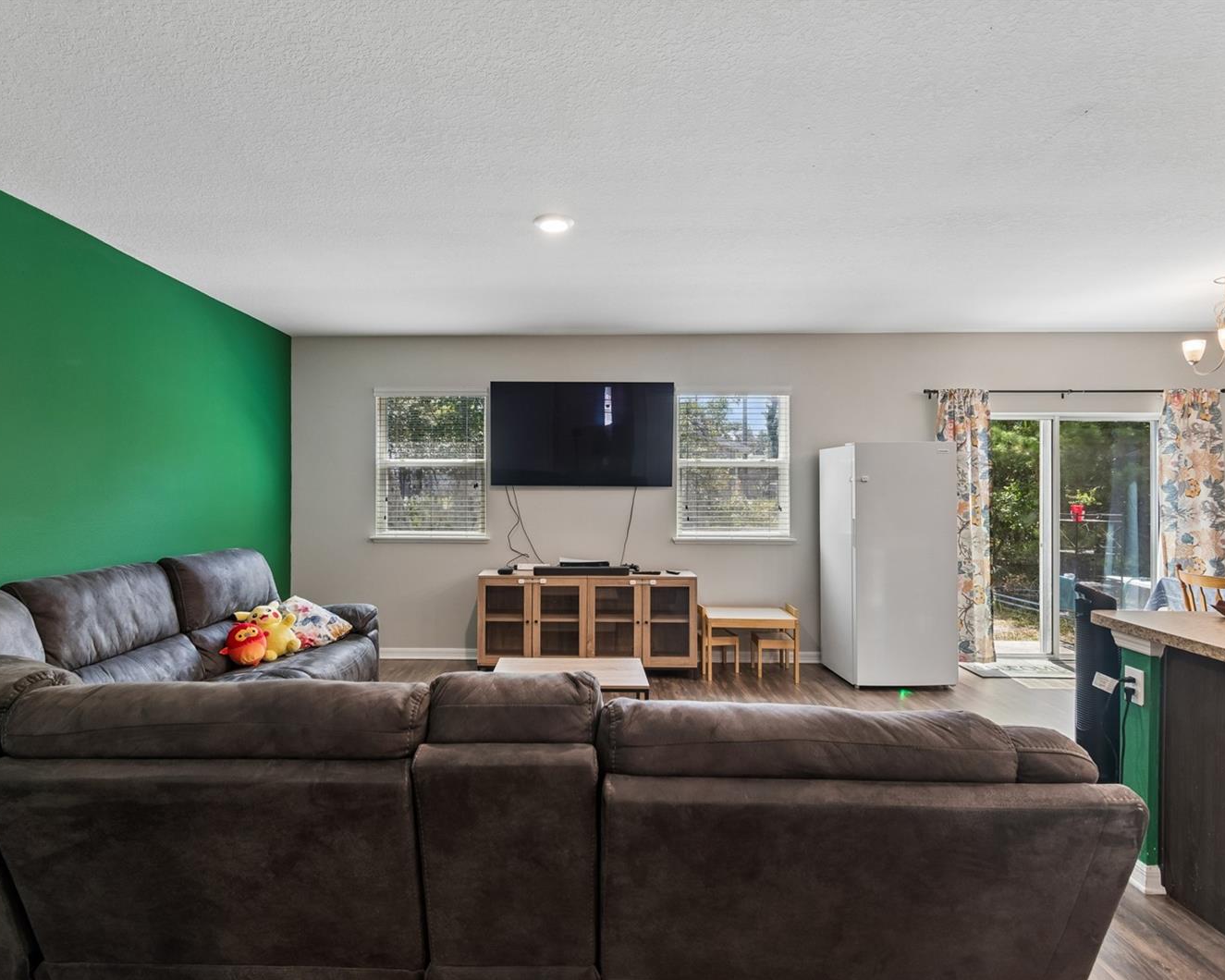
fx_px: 616
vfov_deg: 77.0
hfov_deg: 89.6
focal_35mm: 17
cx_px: 579
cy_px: 490
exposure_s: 1/3.33
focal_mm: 10
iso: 100
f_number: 7.1
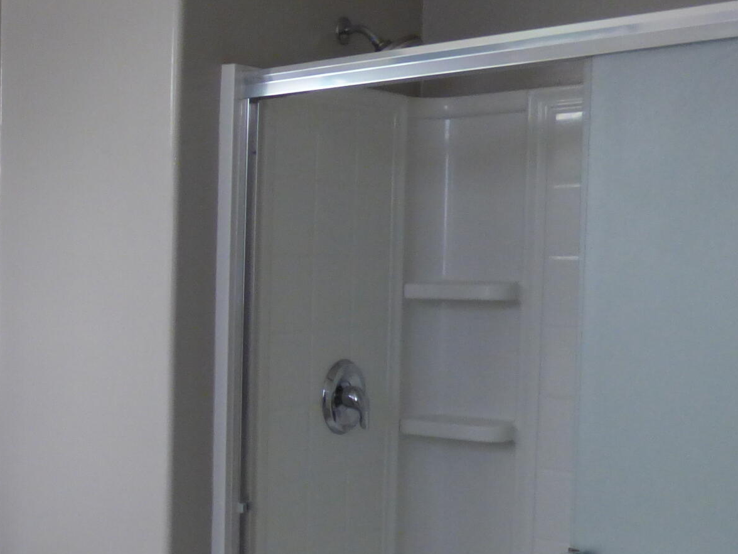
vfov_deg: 28.4
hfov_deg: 32.3
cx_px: -106
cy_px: 364
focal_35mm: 51
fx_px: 1087
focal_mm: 3.58
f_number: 2.8
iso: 250
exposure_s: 1/60
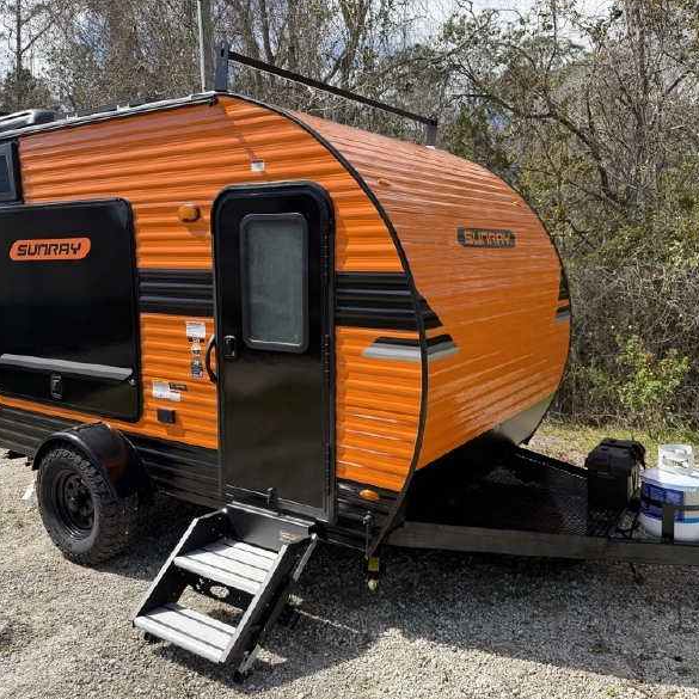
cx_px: 339
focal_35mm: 29
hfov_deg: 55.6
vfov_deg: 55.6
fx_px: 663
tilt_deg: -4.8
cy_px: 349
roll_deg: +2.3
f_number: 1.78
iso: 100
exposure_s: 1/3279
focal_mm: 6.76
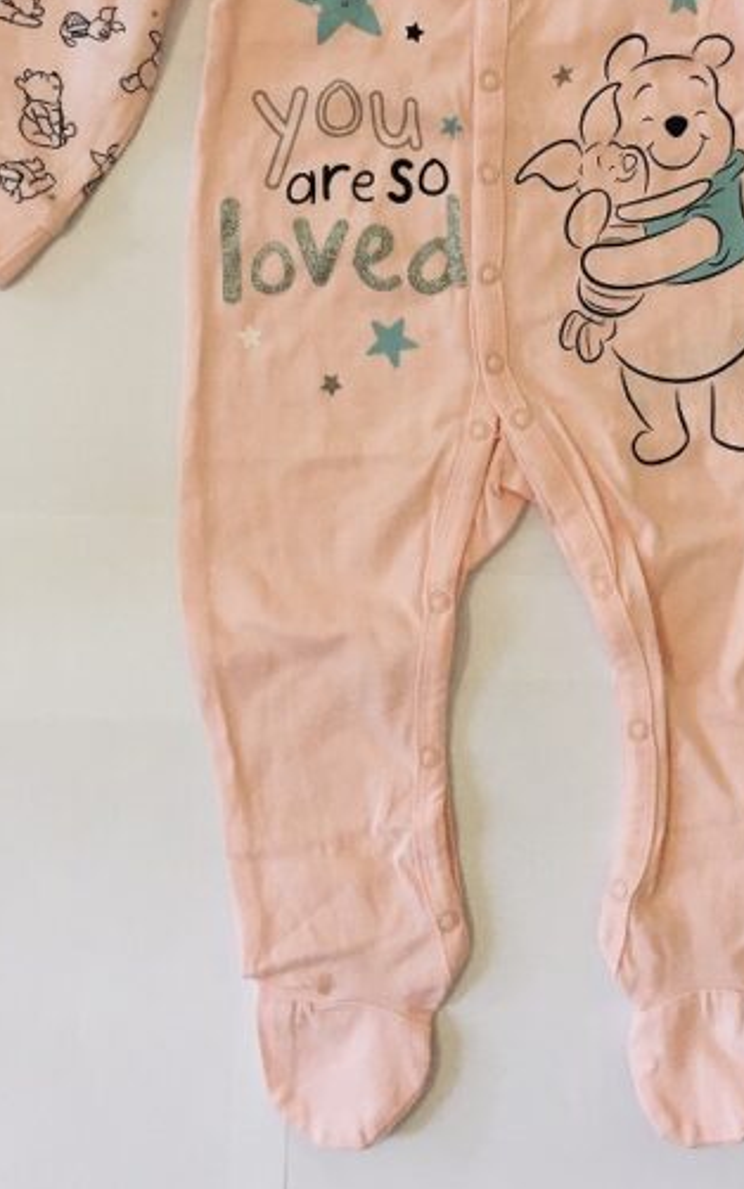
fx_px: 1589
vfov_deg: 40.1
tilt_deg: -86.2
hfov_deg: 26.1
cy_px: 329
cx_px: 535
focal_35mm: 49
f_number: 2.2
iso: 125
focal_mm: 4.15
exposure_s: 1/33
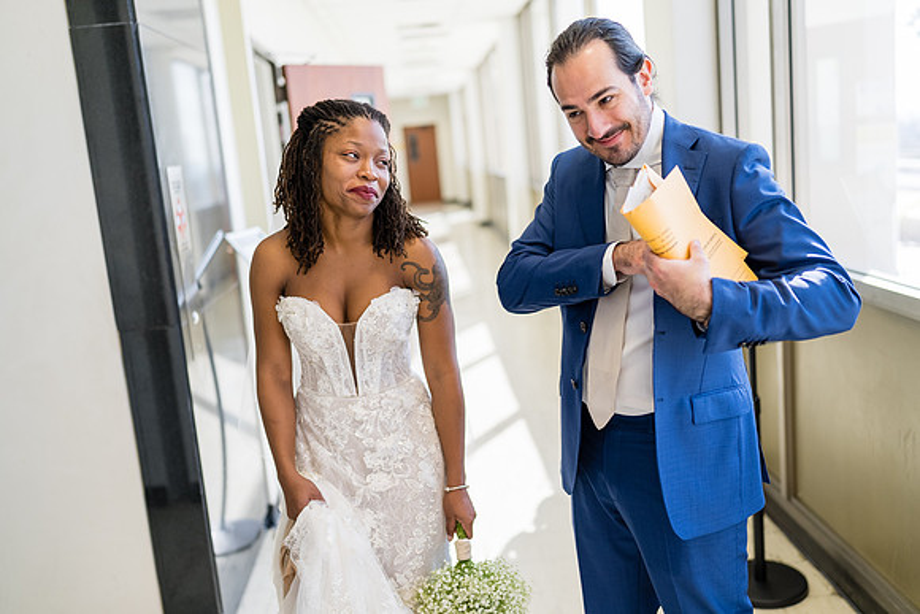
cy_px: 307
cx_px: 460
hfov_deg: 54.4
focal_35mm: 35
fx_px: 895
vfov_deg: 37.9
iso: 100
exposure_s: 1/200
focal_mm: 35
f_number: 1.4
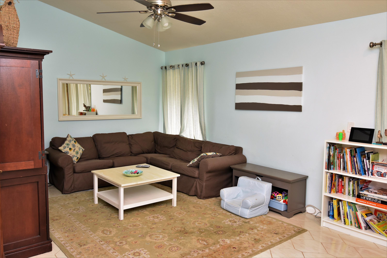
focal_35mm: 30
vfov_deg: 43.6
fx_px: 322
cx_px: 194
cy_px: 129
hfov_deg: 61.9
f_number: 2.8
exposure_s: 1/60
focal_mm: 20
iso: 1000
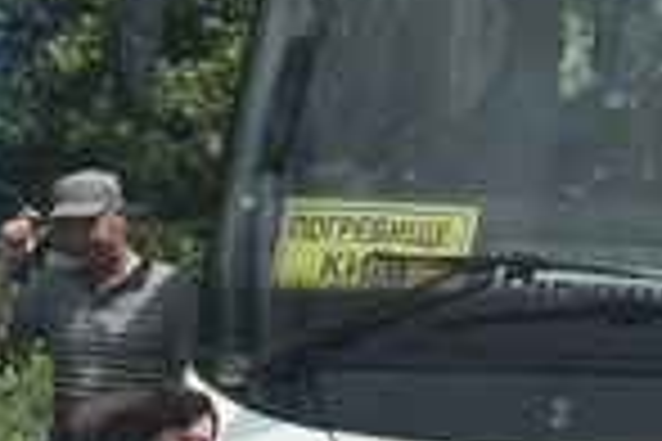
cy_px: 47
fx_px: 7733
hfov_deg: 4.9
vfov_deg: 3.3
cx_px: 518
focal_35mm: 421
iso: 200
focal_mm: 55
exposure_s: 1/400
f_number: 10
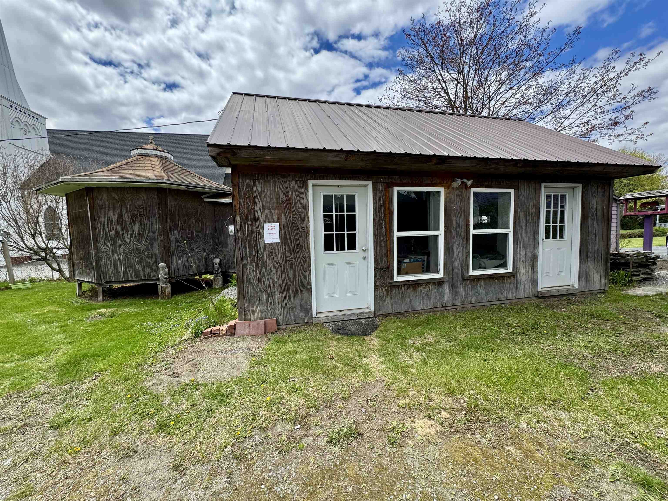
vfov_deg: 85.7
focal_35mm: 14
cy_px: 250
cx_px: 334
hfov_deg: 102.1
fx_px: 270
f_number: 2.2
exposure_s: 1/849
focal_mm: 2.22
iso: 50
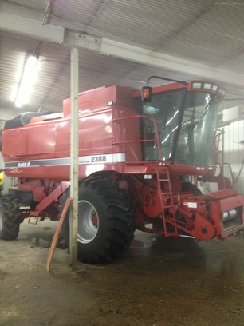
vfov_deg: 52.6
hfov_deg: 40.7
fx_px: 329
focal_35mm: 35
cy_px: 163
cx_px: 122
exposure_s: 1/20
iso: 200
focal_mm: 4.28
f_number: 2.4
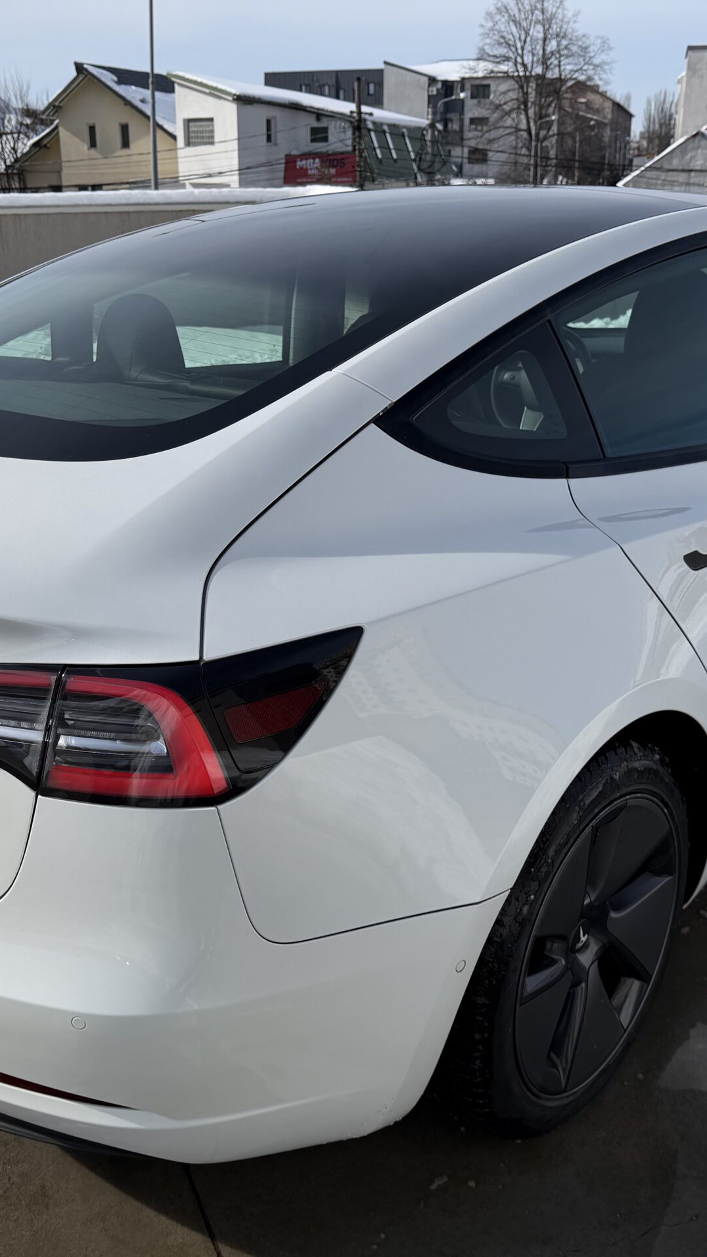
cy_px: 630
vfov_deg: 56.6
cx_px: 330
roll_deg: +0.7
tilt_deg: -22.0
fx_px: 1166
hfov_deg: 33.7
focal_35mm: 35
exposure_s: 1/10309
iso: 80
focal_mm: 6.76
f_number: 1.78
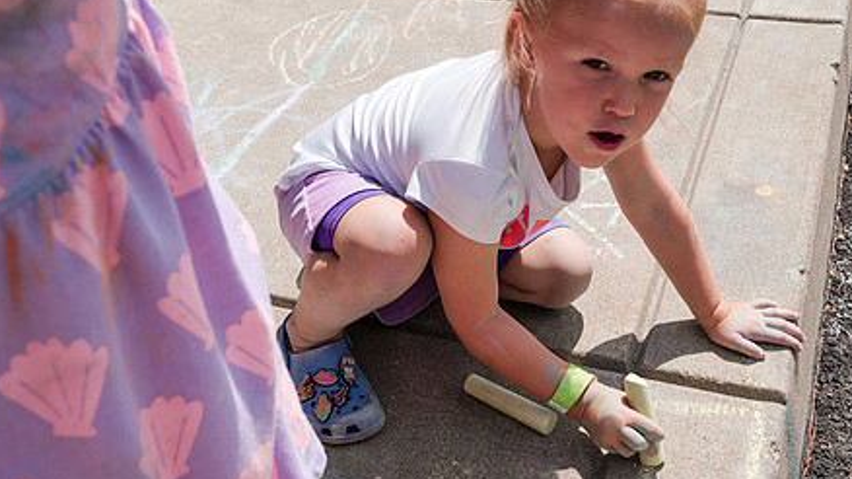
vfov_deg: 26.3
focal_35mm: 45
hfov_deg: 45.5
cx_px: 447
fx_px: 1016
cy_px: 148
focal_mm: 30
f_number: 8
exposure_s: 1/500
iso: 100
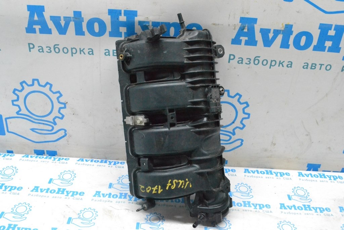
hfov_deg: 53.1
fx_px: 344
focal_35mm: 36
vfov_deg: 36.9
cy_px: 115
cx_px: 172
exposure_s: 1/160
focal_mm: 24
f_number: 9
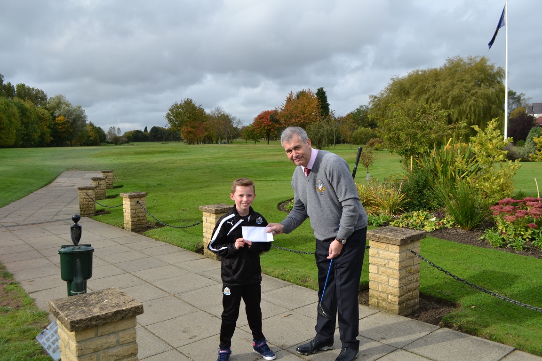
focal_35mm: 30
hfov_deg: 61.9
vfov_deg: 43.6
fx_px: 452
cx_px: 271
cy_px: 180
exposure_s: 1/160
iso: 100
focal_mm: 20
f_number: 6.3
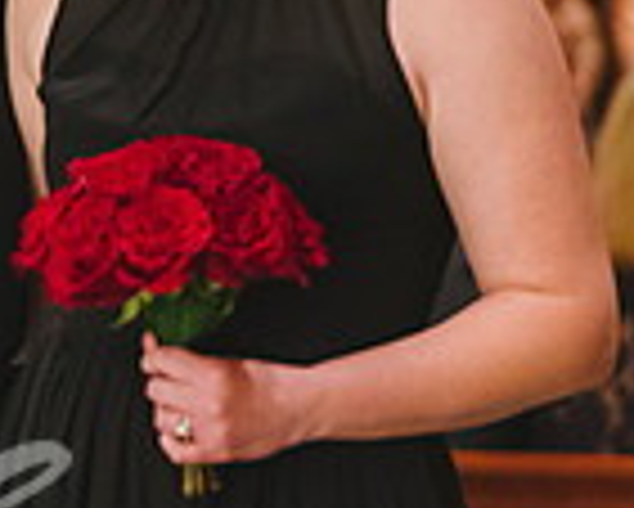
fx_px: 14533
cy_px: 187
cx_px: -189
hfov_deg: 2.5
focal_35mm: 774
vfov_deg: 2.0
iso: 6400
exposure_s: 1/100
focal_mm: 200
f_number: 2.8
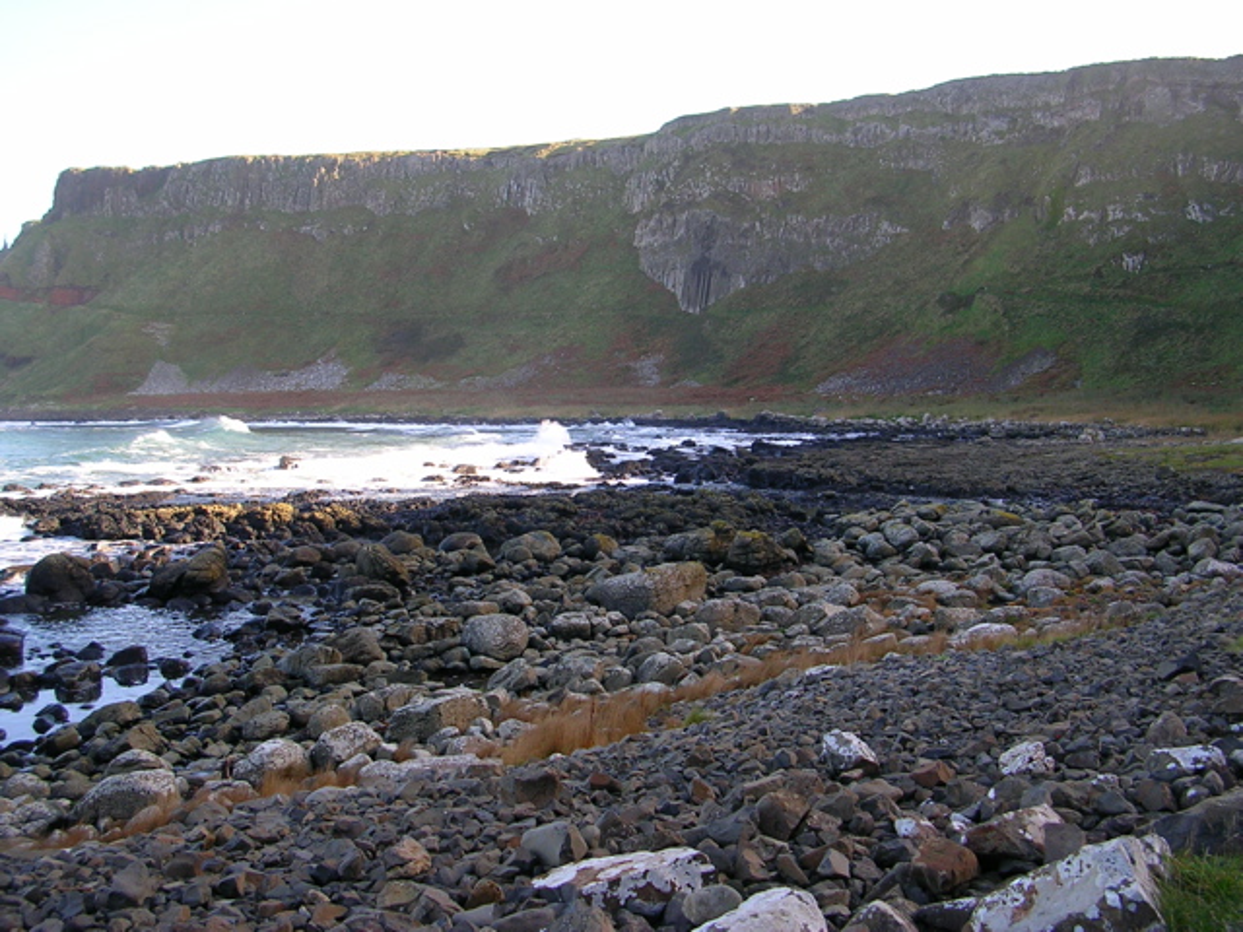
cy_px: 466
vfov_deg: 37.7
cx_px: 622
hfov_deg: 49.0
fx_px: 1365
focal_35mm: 38
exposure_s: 1/172
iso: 50
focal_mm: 5.8
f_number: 2.8
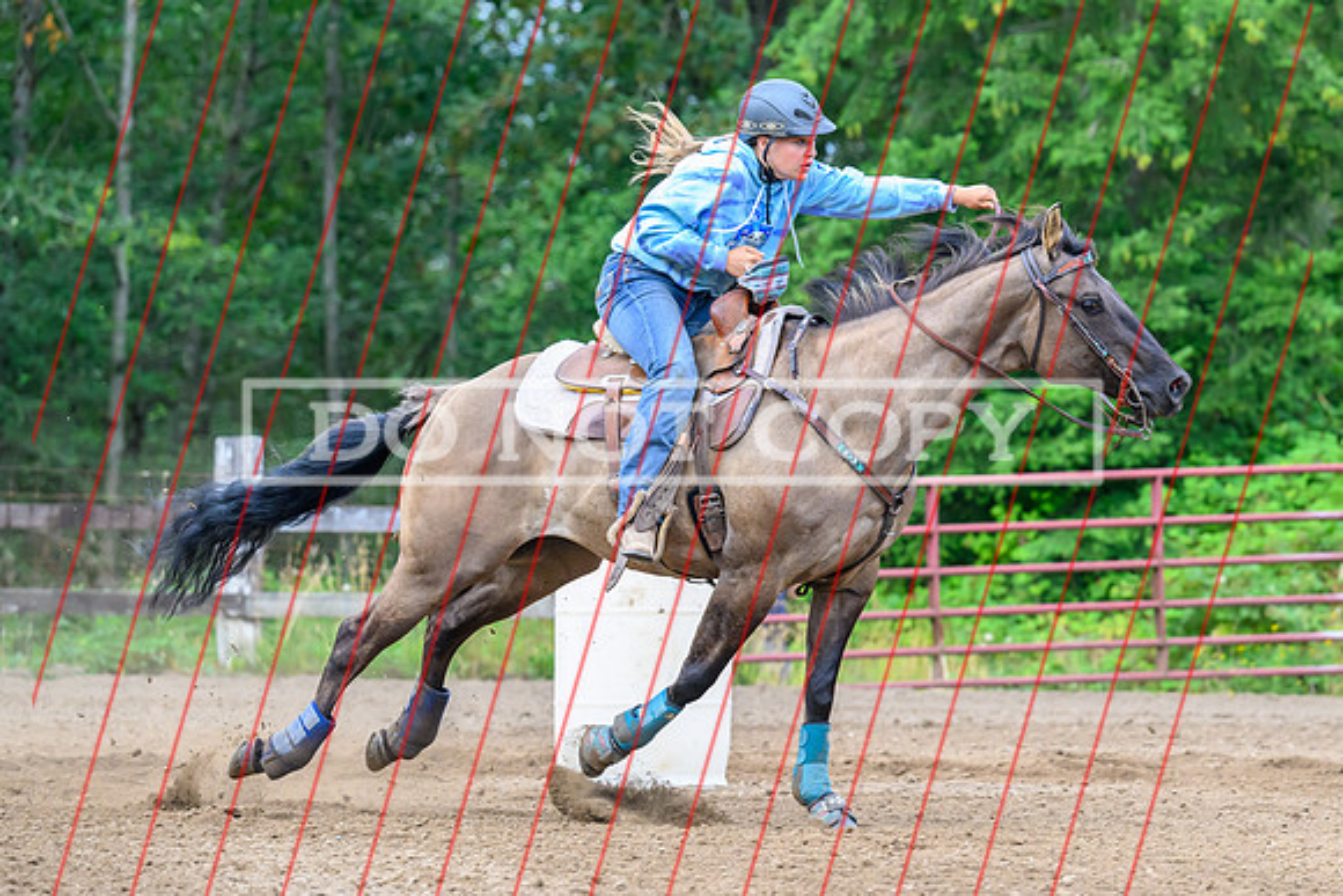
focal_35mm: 170
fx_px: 6349
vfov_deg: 8.1
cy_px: 412
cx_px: 743
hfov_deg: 12.1
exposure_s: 1/1600
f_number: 4
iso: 3200
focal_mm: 130
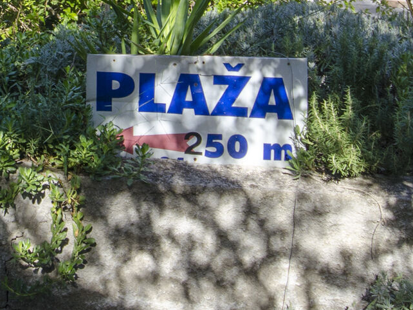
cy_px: -85
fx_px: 824
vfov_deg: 19.7
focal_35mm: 69
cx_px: -66
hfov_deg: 25.6
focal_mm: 11
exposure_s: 1/160
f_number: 8
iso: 100
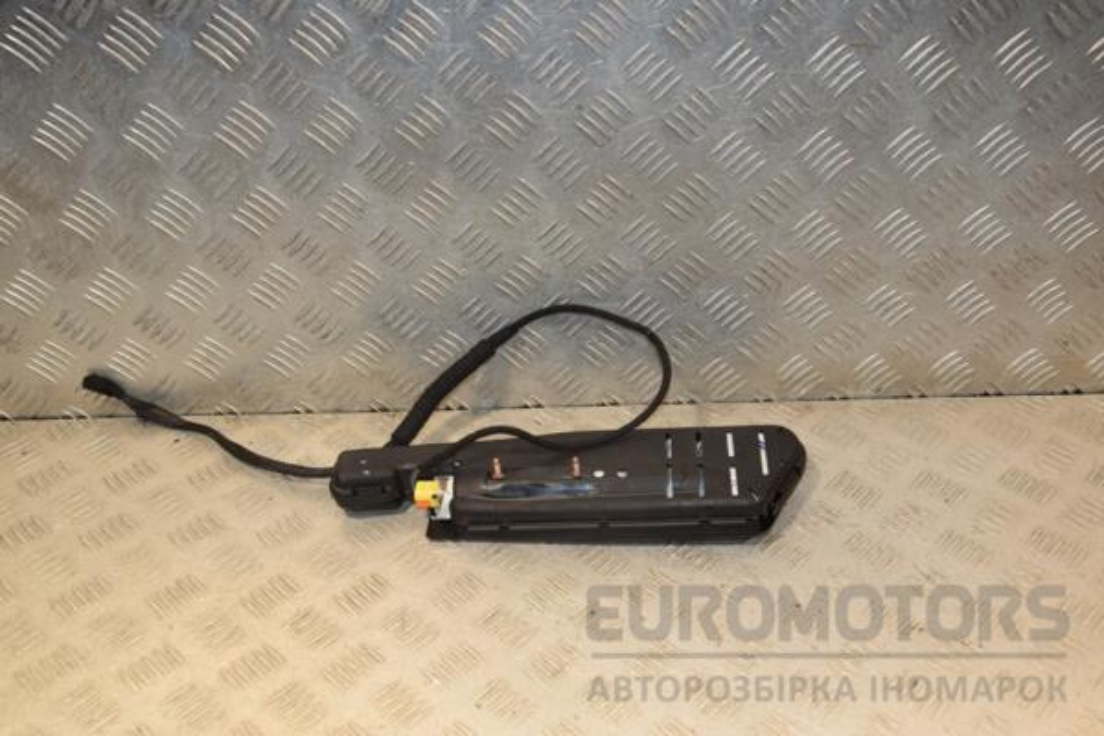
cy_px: 368
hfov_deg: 49.6
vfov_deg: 34.2
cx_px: 552
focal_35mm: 39
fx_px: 1196
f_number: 6.3
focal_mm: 26
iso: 800
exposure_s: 1/200
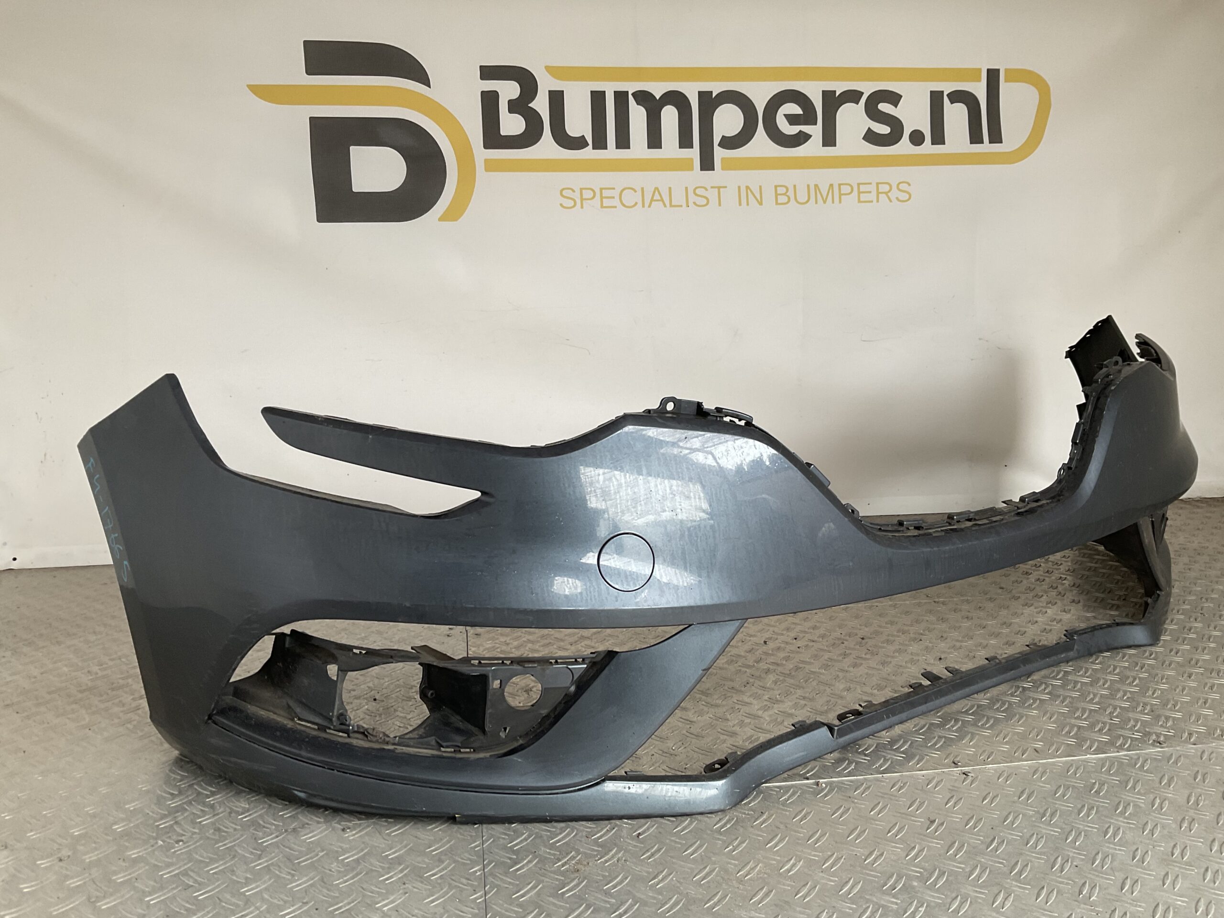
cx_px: 612
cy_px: 459
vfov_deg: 48.2
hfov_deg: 61.7
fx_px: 1025
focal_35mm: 29
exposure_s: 1/50
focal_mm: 3
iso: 40
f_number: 1.8
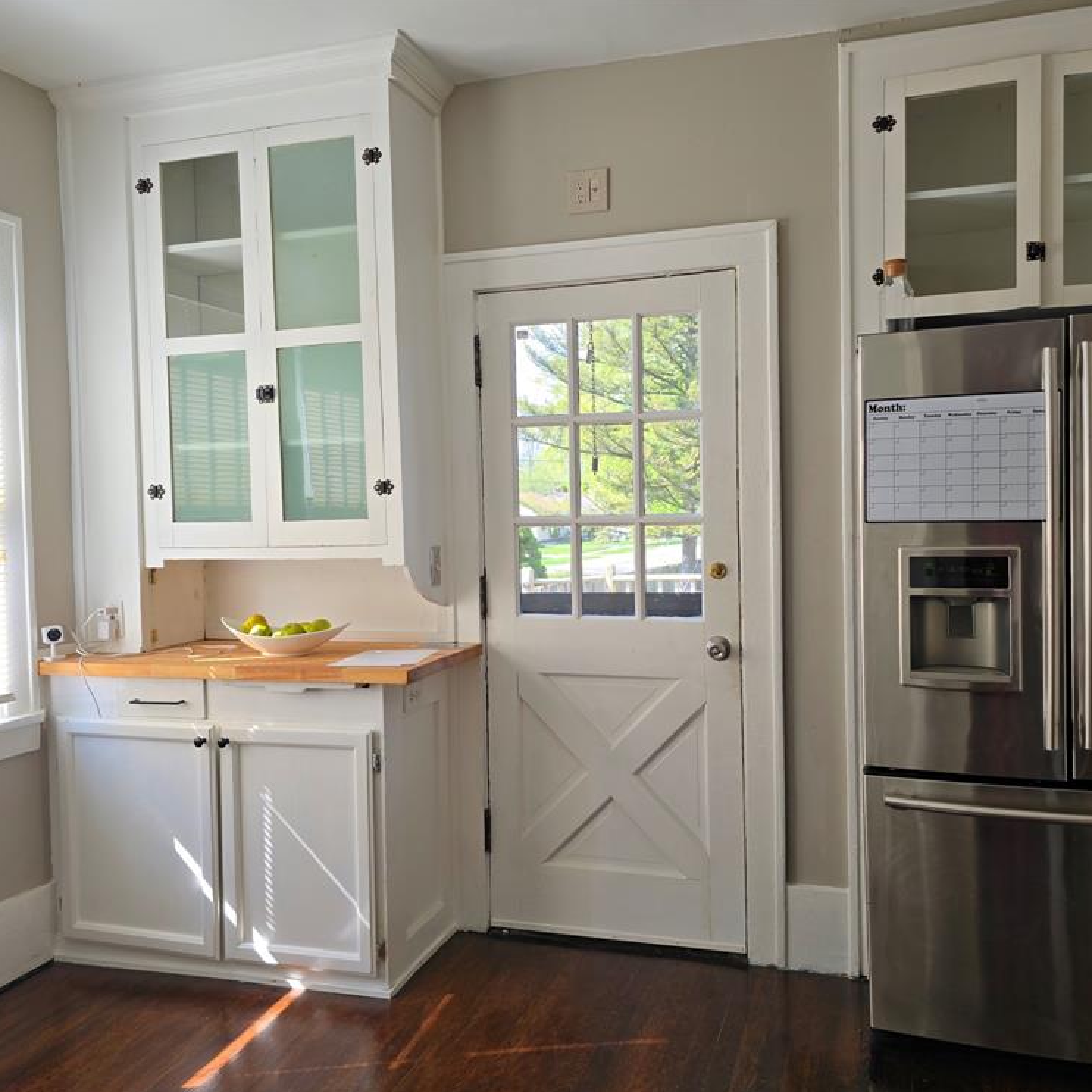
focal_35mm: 28
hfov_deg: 57.3
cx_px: 582
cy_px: 558
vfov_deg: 57.3
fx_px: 999
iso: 25
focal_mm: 6.3
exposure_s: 1/180
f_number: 1.7
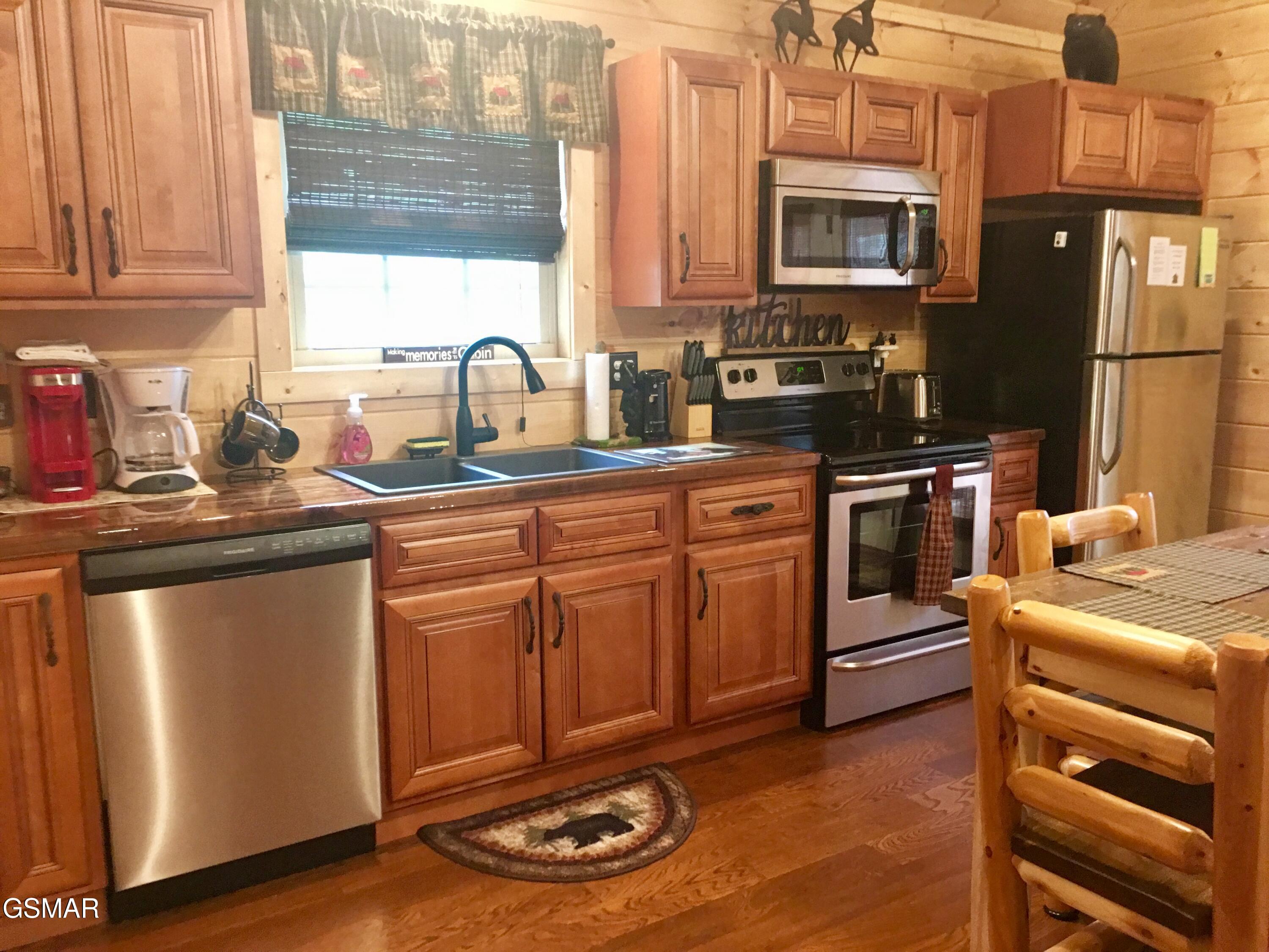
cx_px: 634
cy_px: 476
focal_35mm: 29
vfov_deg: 48.2
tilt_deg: -6.5
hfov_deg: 61.7
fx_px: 1063
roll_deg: -0.1
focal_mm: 4.15
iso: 50
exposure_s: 1/4
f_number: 2.2
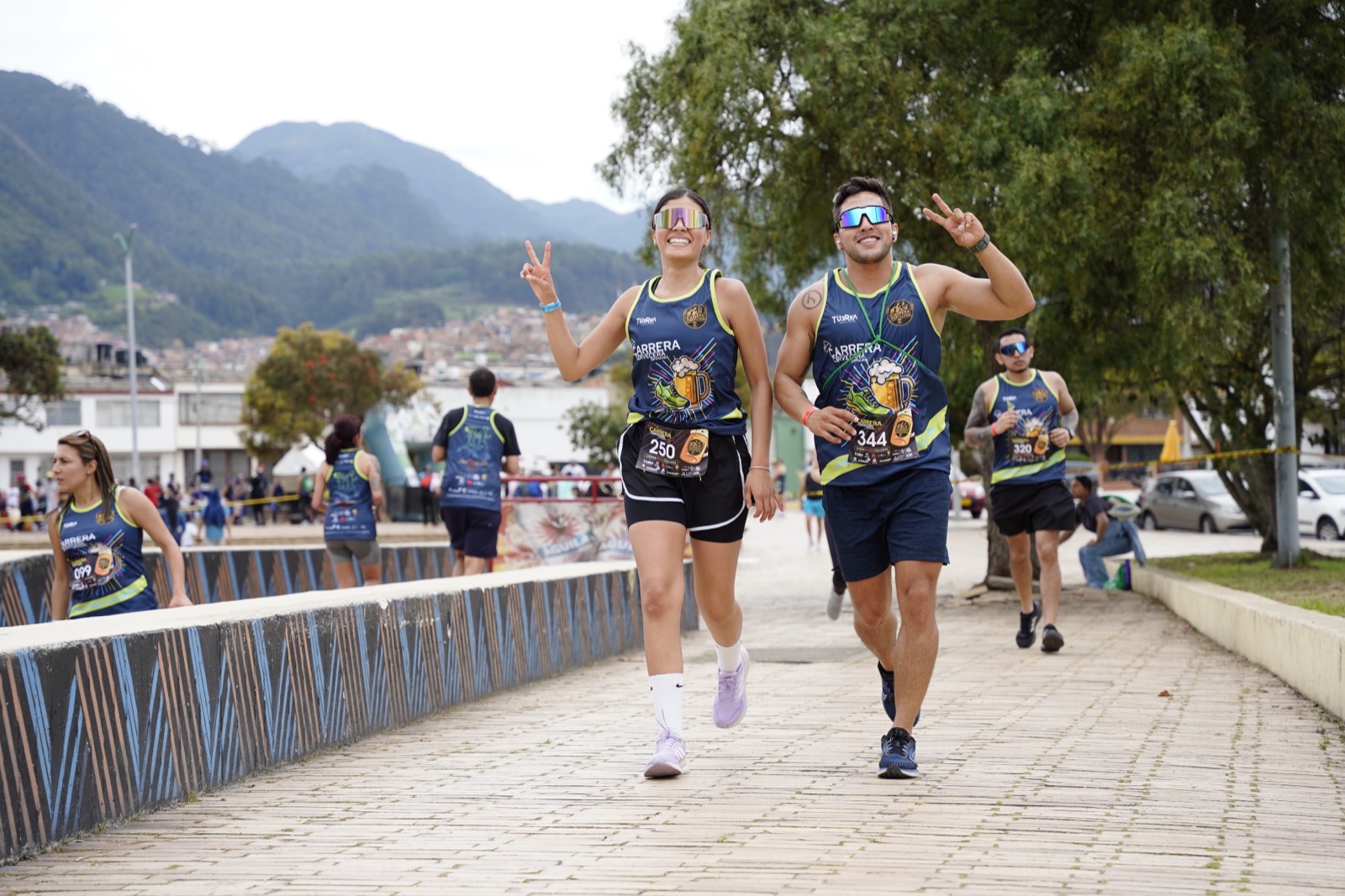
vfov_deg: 19.4
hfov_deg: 28.8
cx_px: 672
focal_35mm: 70
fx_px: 2615
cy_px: 448
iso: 320
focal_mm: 70
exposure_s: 1/1000
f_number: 4
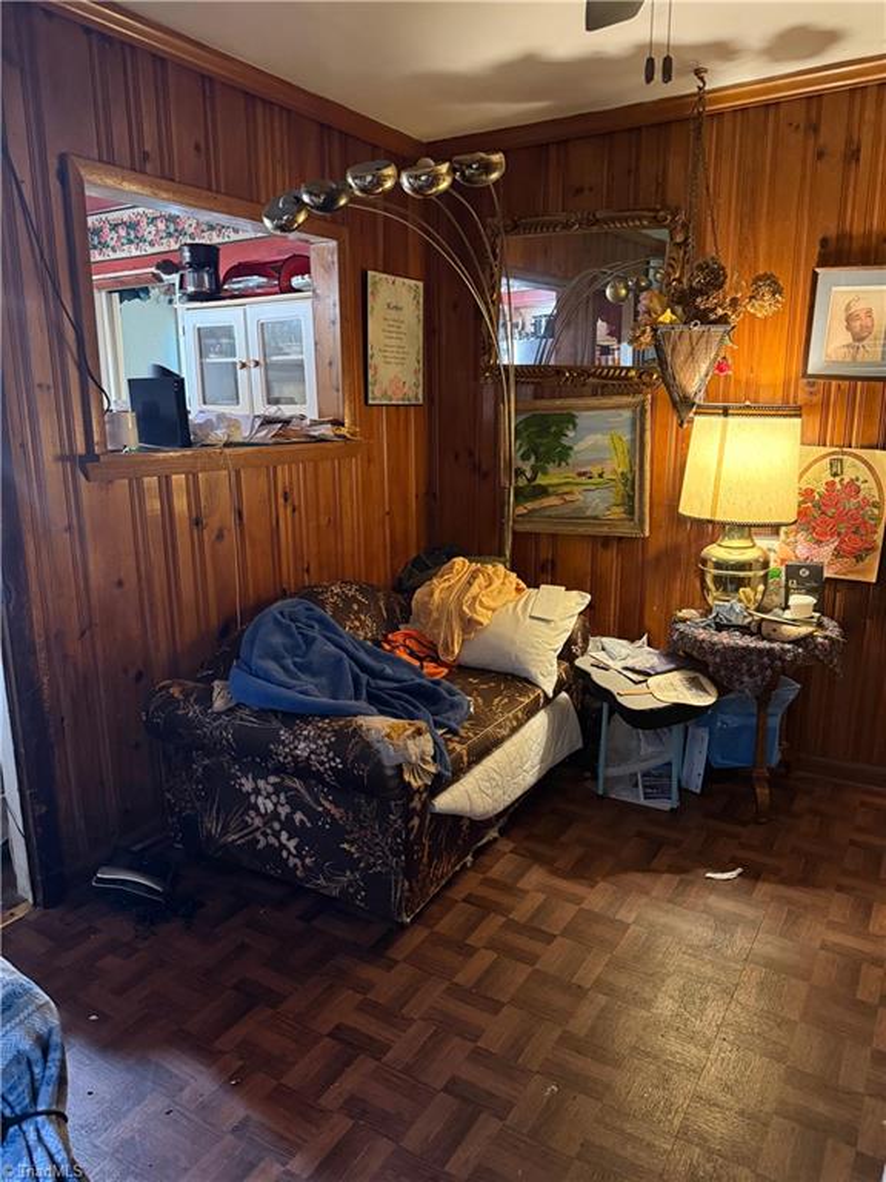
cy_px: 591
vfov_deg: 71.6
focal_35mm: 24
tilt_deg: -11.5
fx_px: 819
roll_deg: -0.8
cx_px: 443
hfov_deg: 56.8
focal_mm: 6.76
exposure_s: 1/30
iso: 800
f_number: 1.78
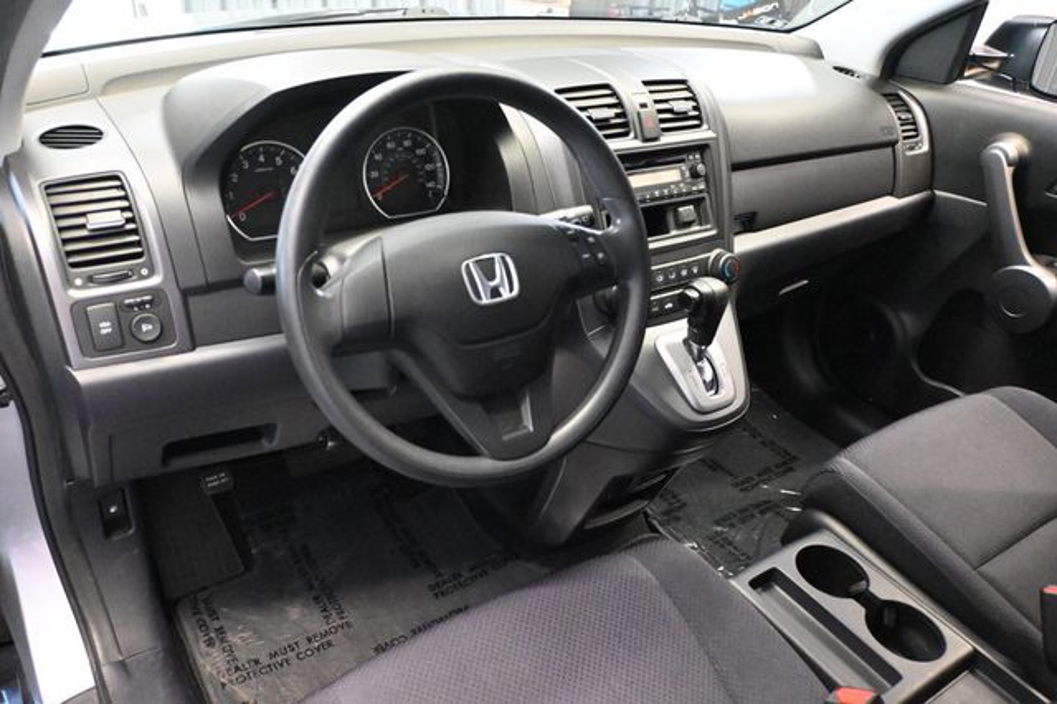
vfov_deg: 44.6
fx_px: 858
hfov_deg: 63.2
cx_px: 528
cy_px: 352
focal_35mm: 29
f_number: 3.8
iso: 12800
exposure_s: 1/60
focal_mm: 19.5
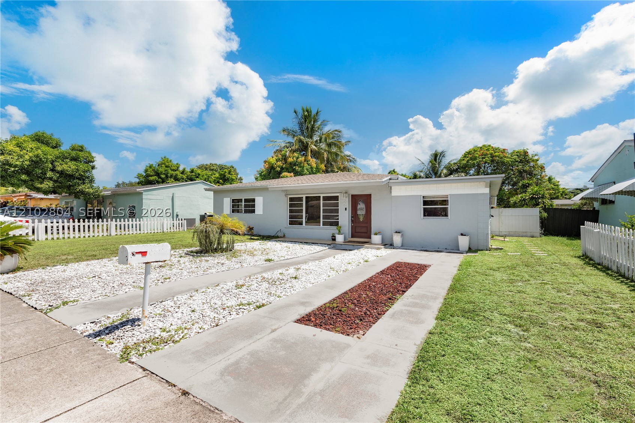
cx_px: 318
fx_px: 247
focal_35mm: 14
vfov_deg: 81.2
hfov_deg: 104.2
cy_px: 212
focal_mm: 14
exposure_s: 1/1000
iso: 500
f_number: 9
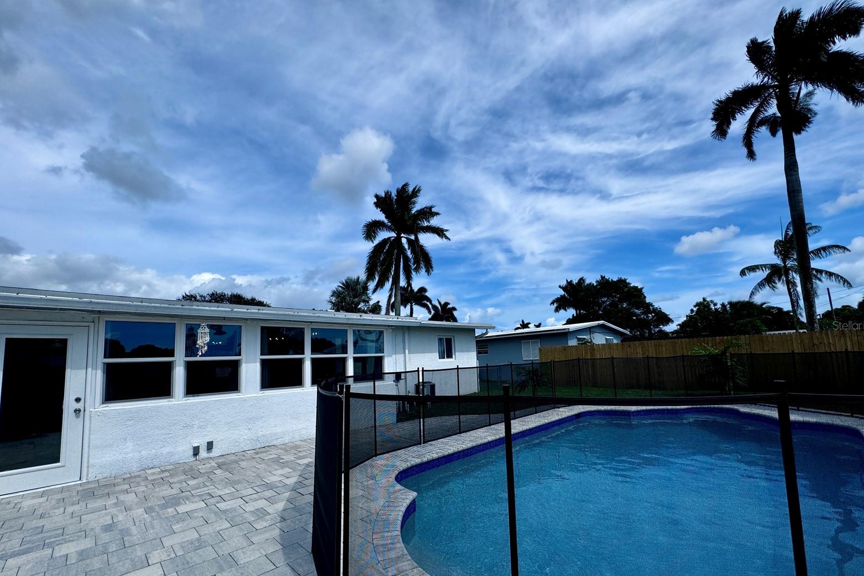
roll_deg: +2.1
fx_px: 360
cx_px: 440
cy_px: 325
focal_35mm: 15
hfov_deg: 100.4
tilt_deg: +5.1
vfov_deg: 77.0
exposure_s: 1/3106
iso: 50
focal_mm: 2.22
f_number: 2.2
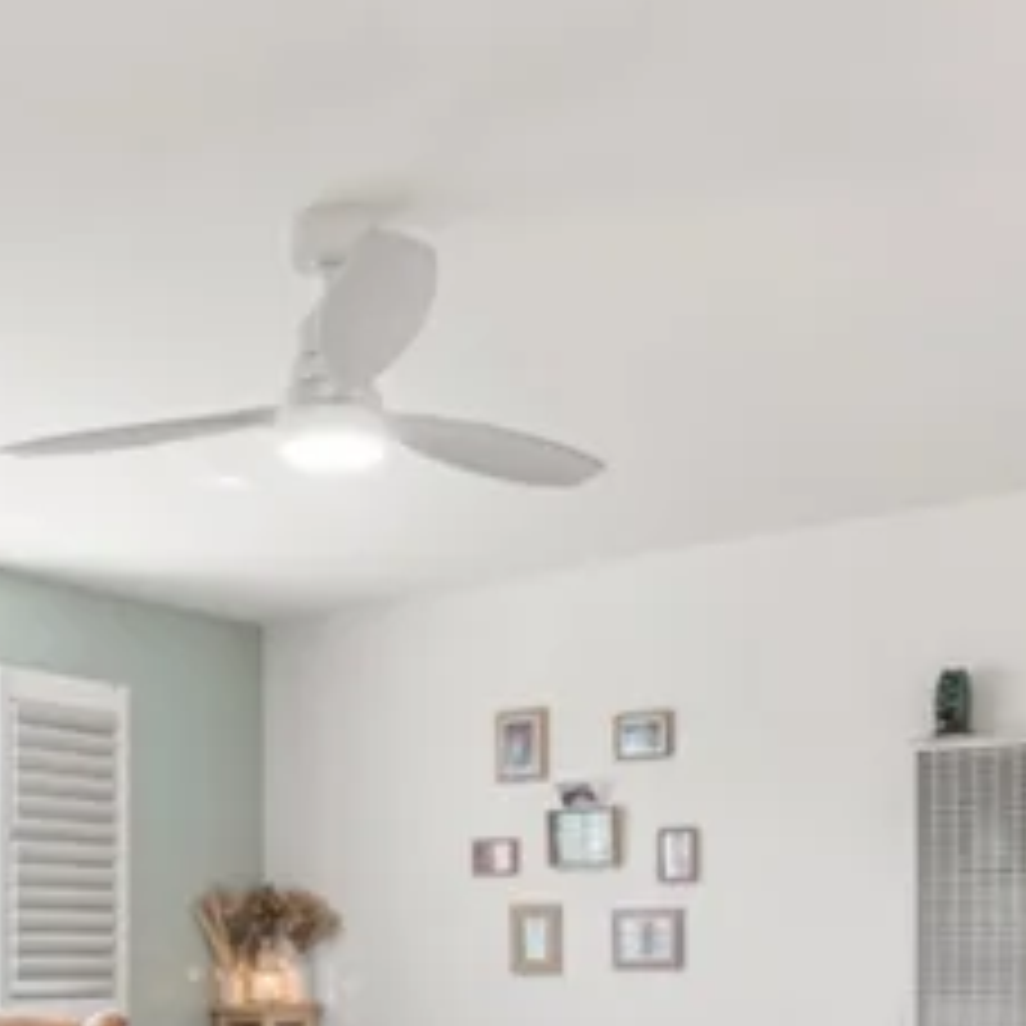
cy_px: 963
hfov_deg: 35.8
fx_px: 1576
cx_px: 364
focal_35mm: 47
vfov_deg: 33.7
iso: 100
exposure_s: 1/3
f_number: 7.1
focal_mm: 10
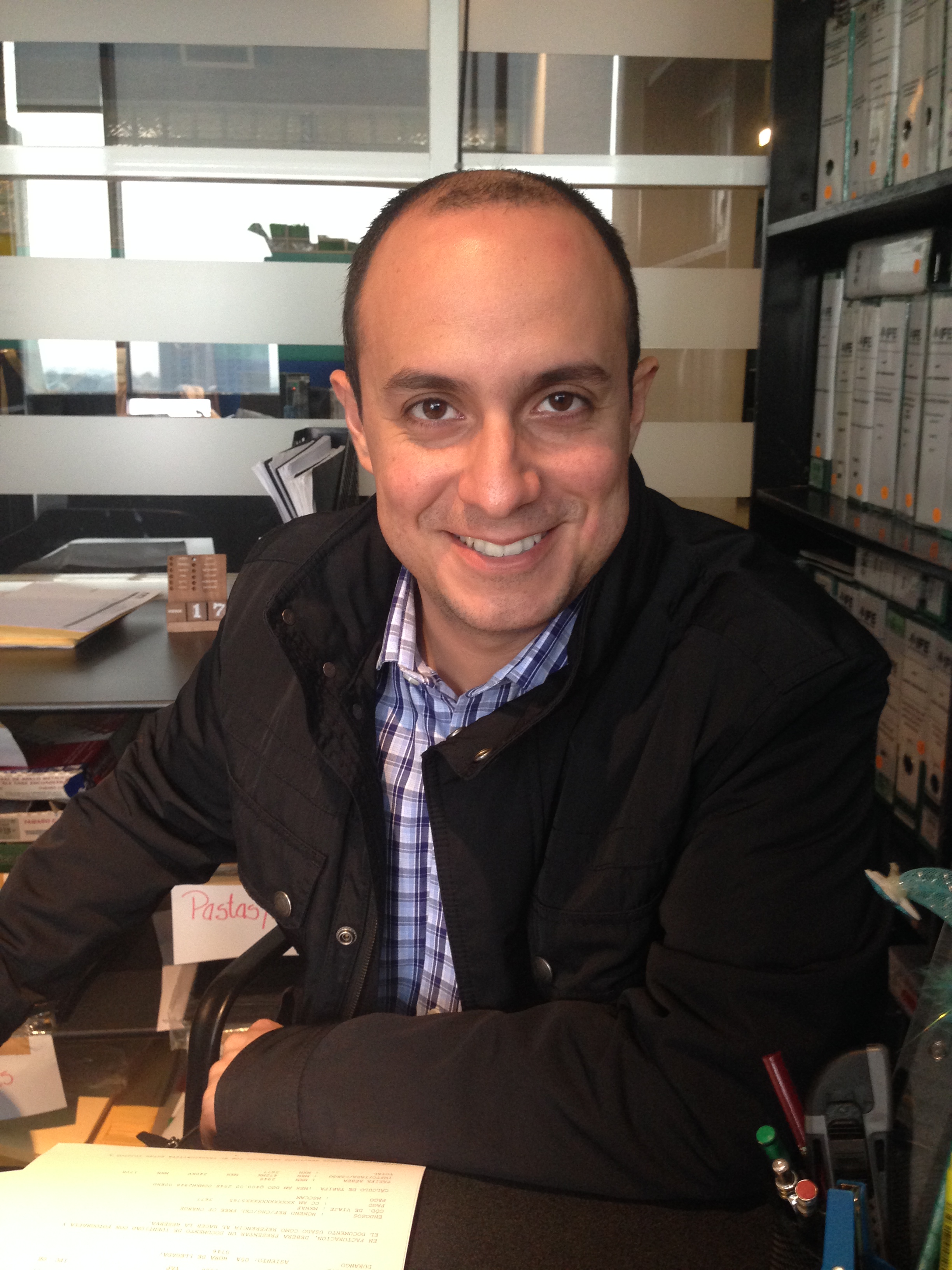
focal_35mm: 33
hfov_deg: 42.9
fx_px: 1210
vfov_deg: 55.4
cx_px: 476
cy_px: 635
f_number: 2.4
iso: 200
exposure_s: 1/20
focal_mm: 4.12
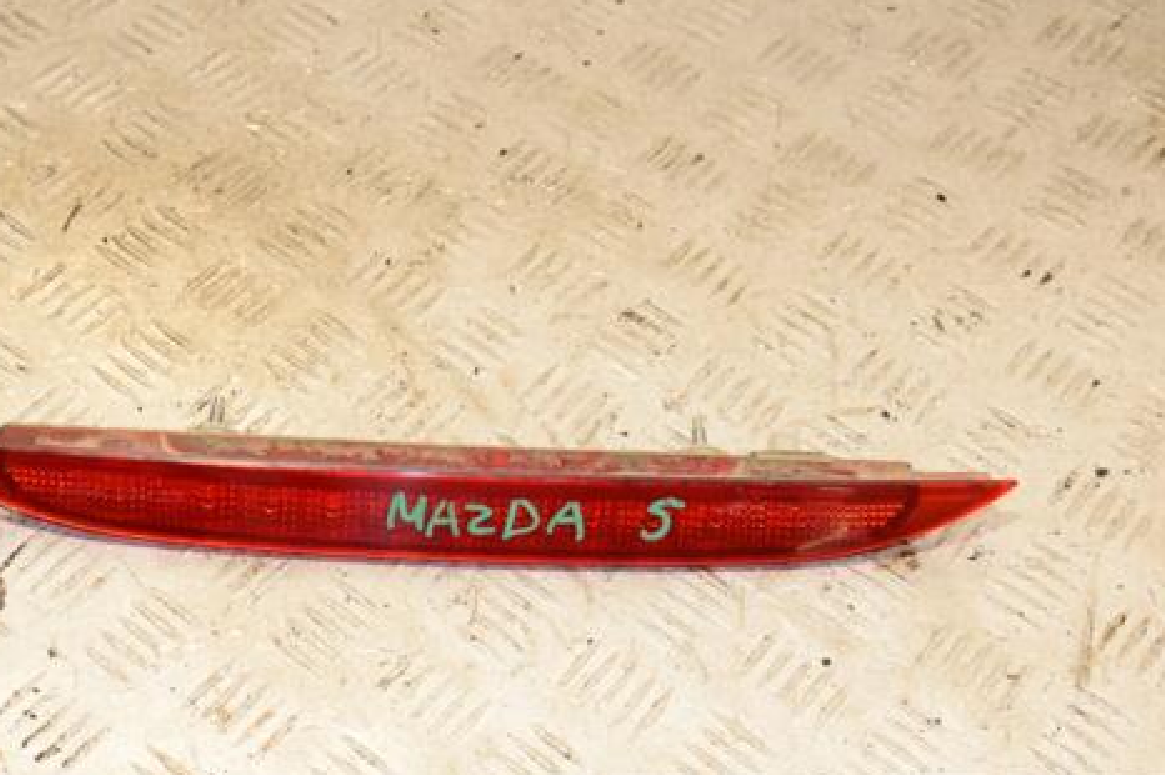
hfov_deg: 34.4
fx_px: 1876
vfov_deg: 23.3
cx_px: 478
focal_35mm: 58
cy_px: 488
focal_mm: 30
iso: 800
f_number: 7.1
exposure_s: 1/200
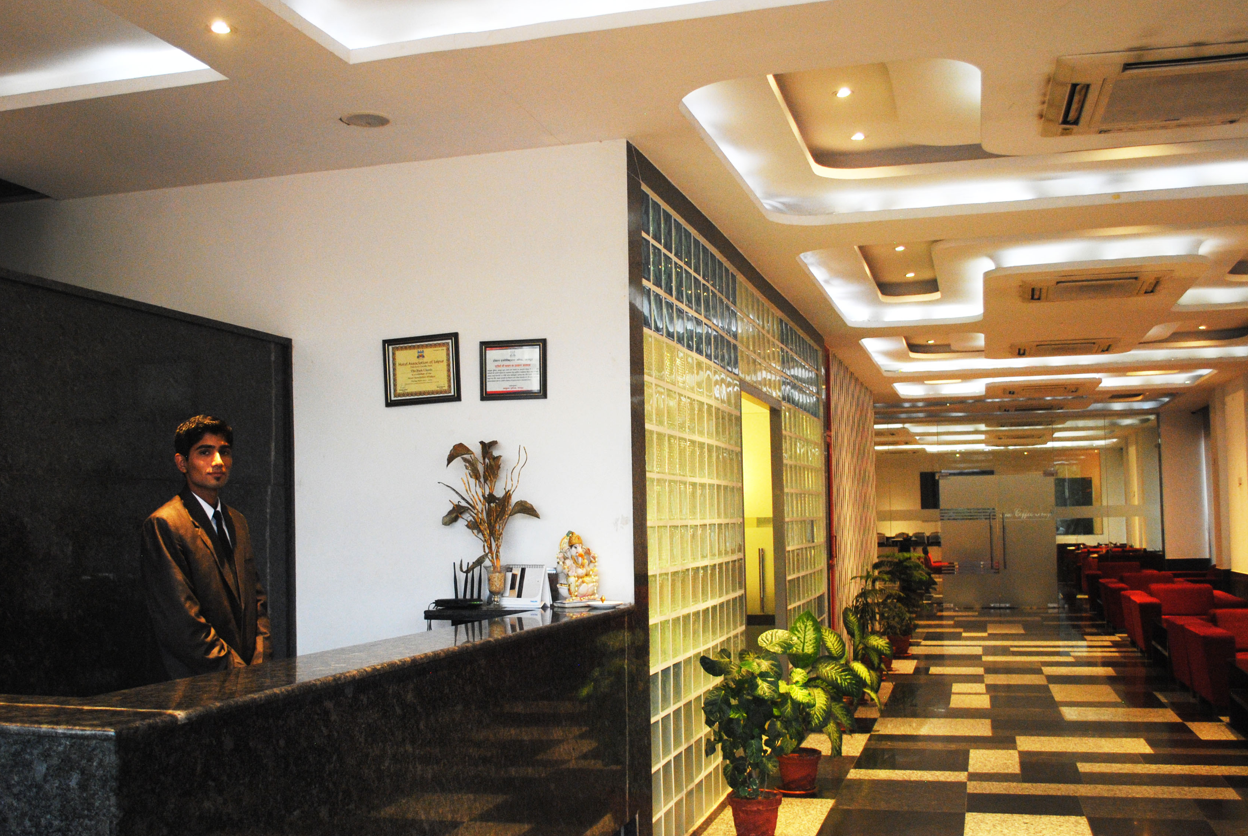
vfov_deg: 35.1
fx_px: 1319
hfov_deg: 50.6
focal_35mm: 38
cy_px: 451
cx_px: 589
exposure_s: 1/20
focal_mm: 22
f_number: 3.8
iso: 800
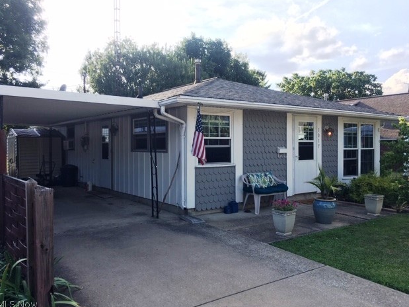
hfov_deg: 60.0
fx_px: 354
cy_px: 153
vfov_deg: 46.8
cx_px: 206
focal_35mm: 30
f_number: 2.2
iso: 25
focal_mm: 4.15
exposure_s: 1/460
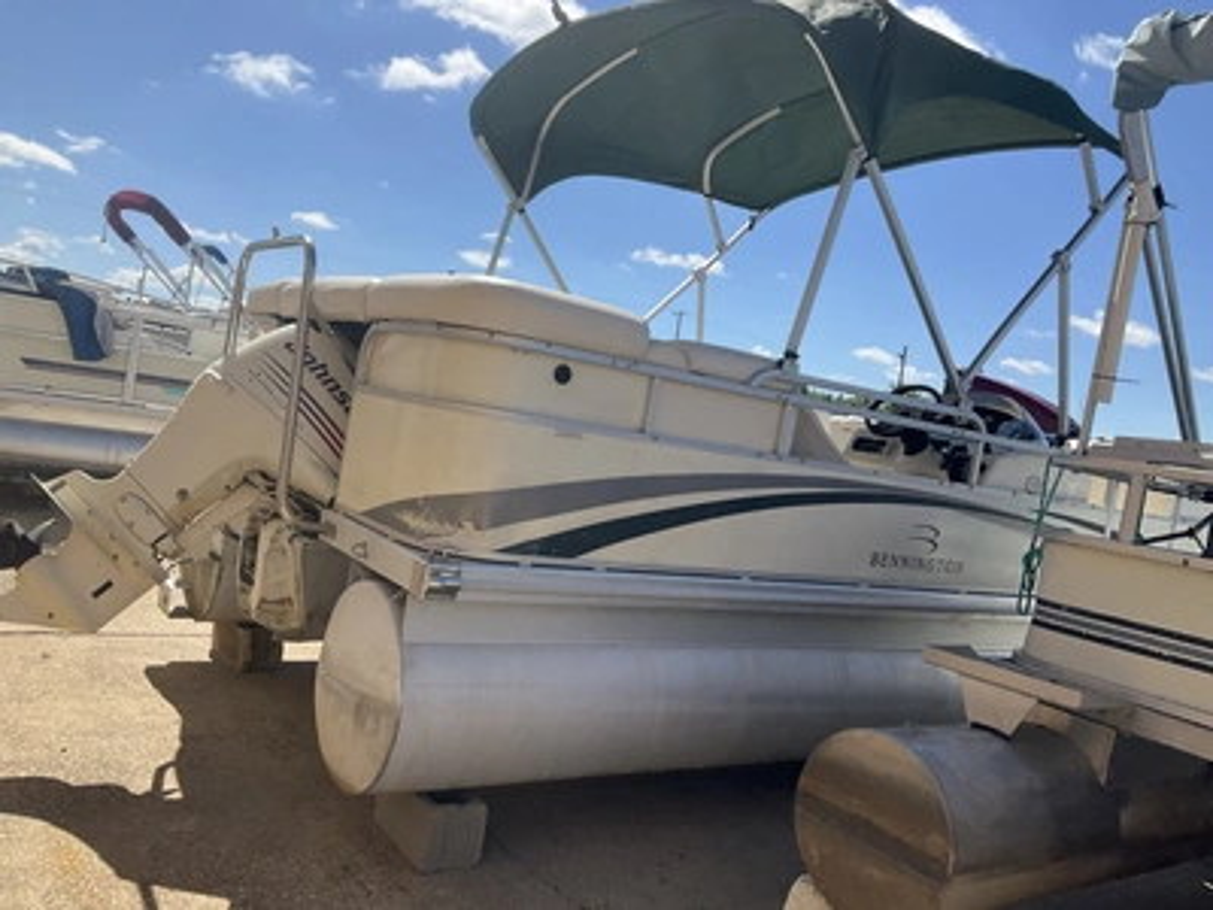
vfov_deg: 48.2
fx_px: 1016
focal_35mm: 29
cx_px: 606
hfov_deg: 61.7
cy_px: 455
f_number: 1.8
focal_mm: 3
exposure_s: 1/2227
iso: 25
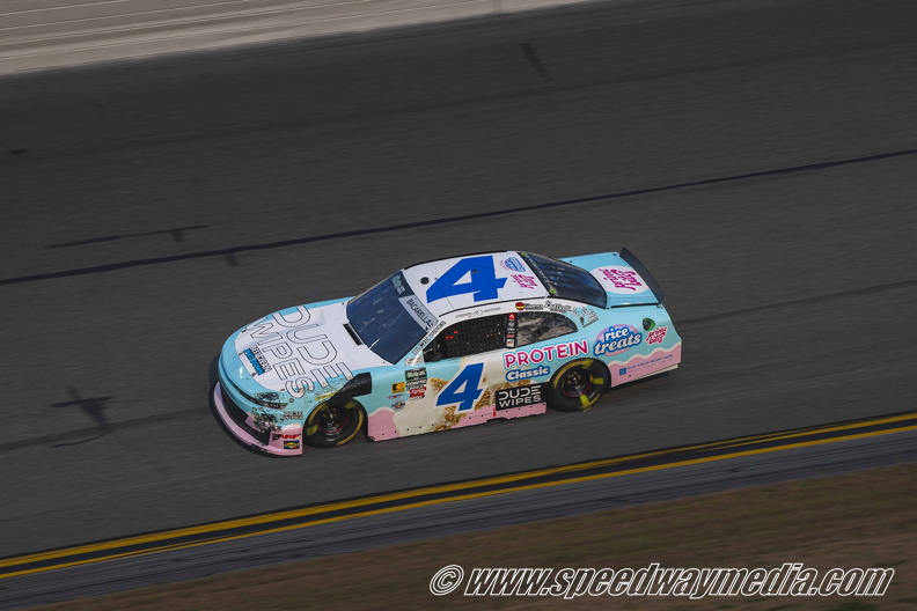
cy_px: 306
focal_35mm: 160
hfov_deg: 12.8
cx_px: 458
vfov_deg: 8.6
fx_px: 4075
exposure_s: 1/320
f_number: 5.6
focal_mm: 160
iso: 100
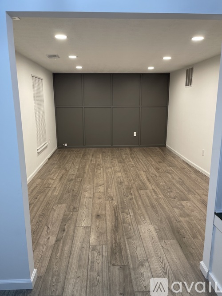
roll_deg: +0.5
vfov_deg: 67.3
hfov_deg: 53.0
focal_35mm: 26
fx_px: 222
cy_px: 148
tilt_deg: -12.5
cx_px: 111
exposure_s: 1/60
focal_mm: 5.1
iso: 125
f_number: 1.6
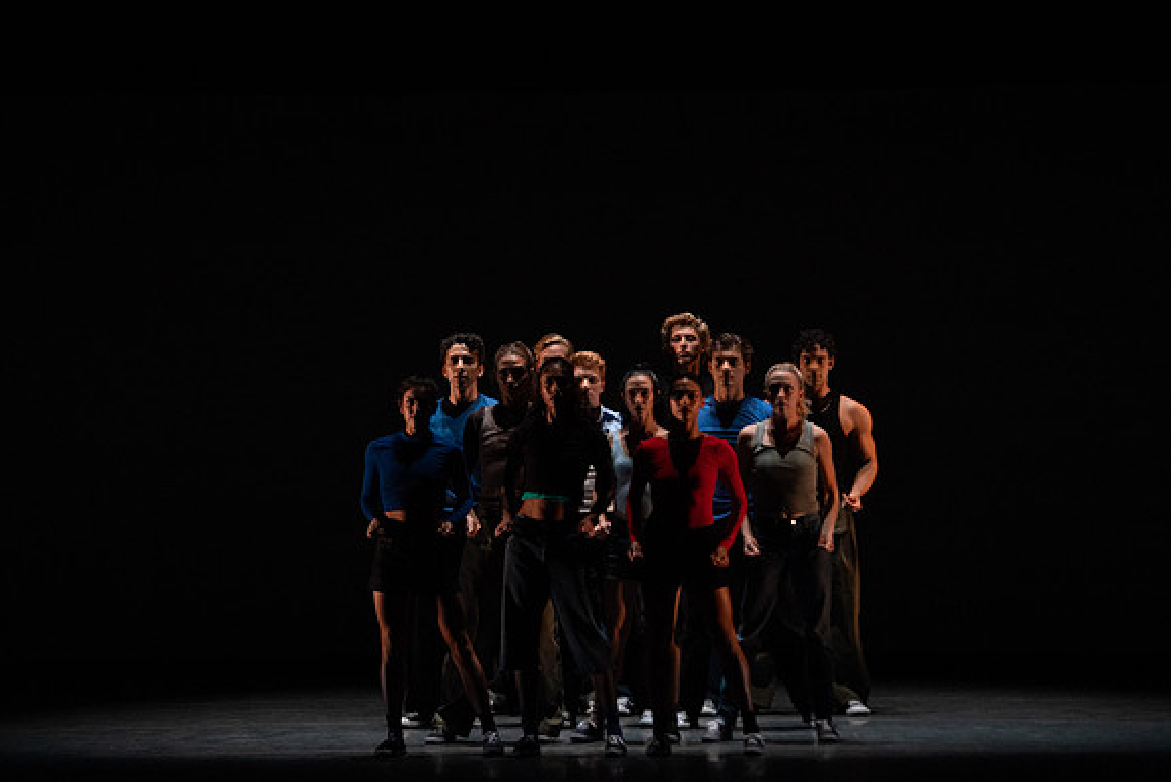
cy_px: 391
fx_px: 6539
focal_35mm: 201
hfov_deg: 10.2
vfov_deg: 6.8
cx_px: 584
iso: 8000
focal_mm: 200
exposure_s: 1/400
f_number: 5
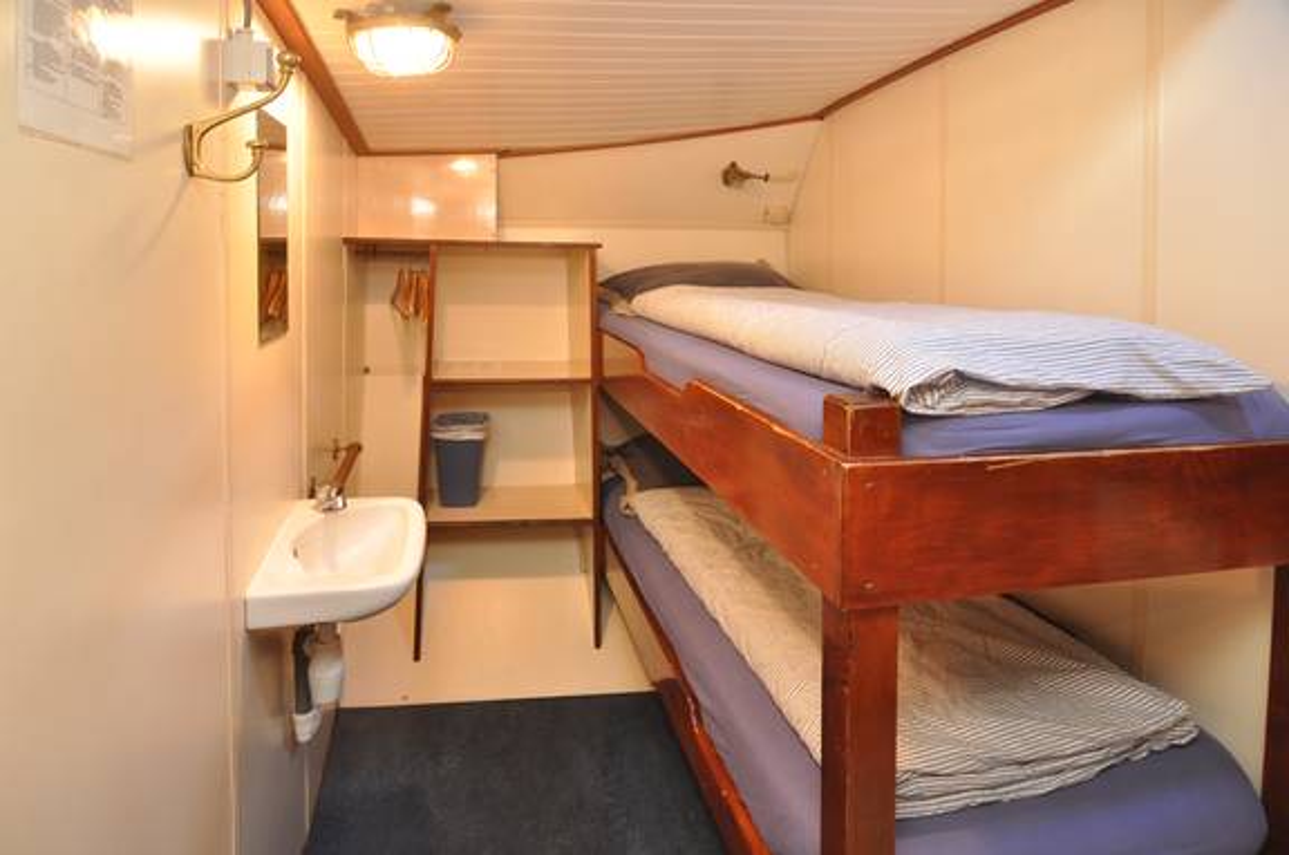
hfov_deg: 90.1
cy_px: 428
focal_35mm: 18
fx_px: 643
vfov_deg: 67.2
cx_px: 644
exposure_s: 1/1.6
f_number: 5
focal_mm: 12
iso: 400
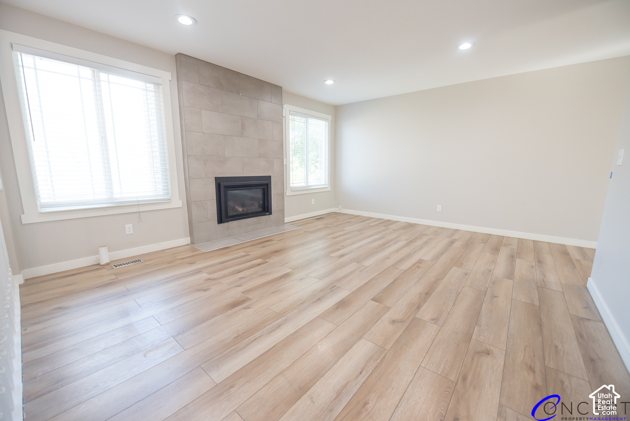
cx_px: 315
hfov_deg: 104.2
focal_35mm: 14
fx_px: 245
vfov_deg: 81.2
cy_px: 210
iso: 1000
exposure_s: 1/160
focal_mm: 14
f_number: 4
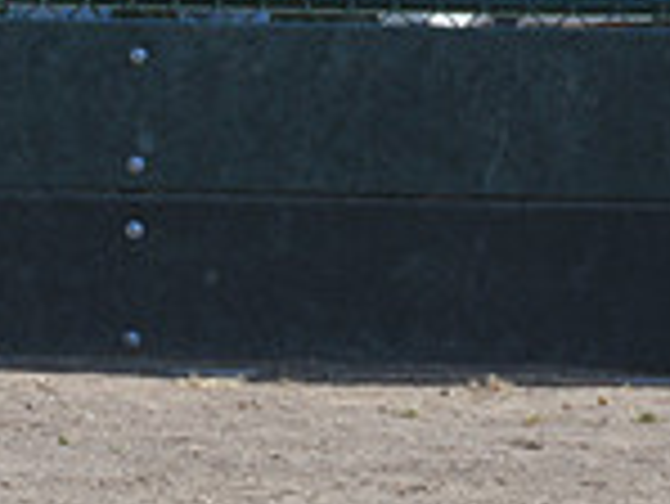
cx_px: -436
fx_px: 21695
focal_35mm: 1120
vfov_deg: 1.3
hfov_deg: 1.8
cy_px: 52
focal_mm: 200
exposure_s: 1/500
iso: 200
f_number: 8
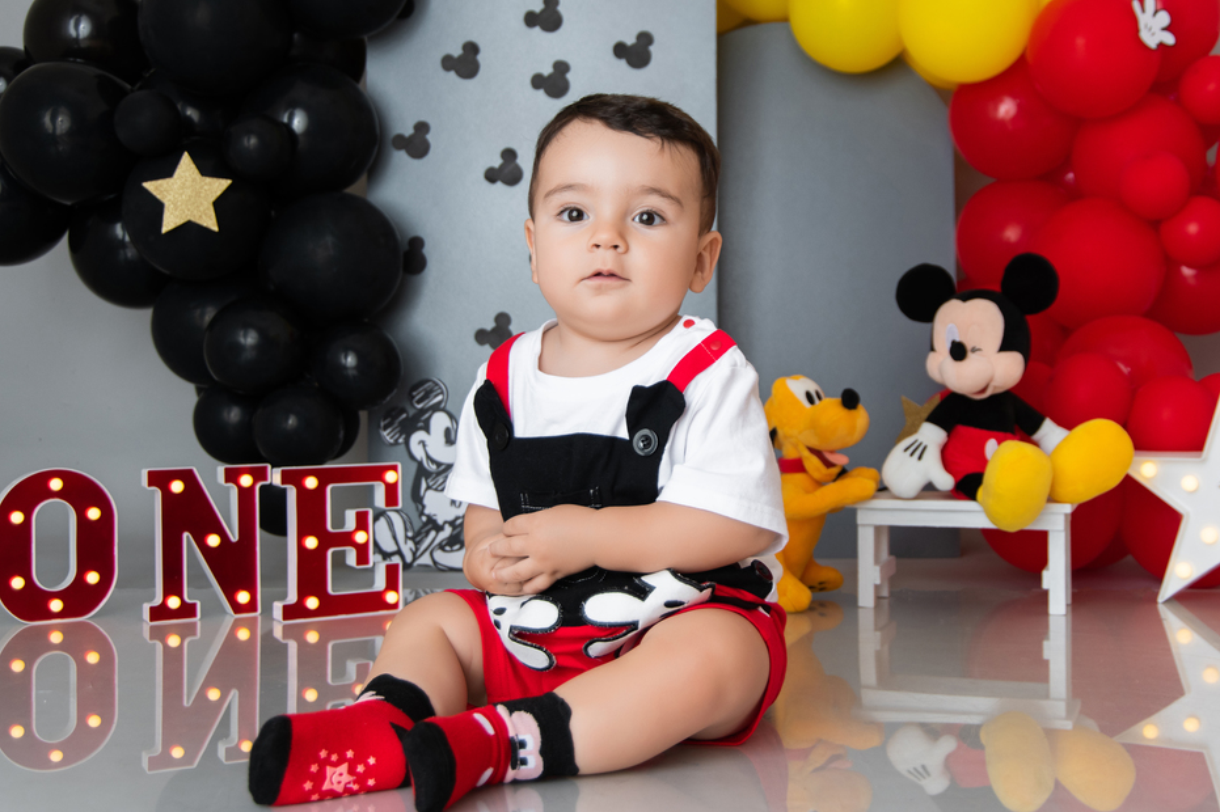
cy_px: 330
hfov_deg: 40.2
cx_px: 727
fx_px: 1660
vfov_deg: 27.5
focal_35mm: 49
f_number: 5
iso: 200
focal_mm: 38
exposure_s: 1/160
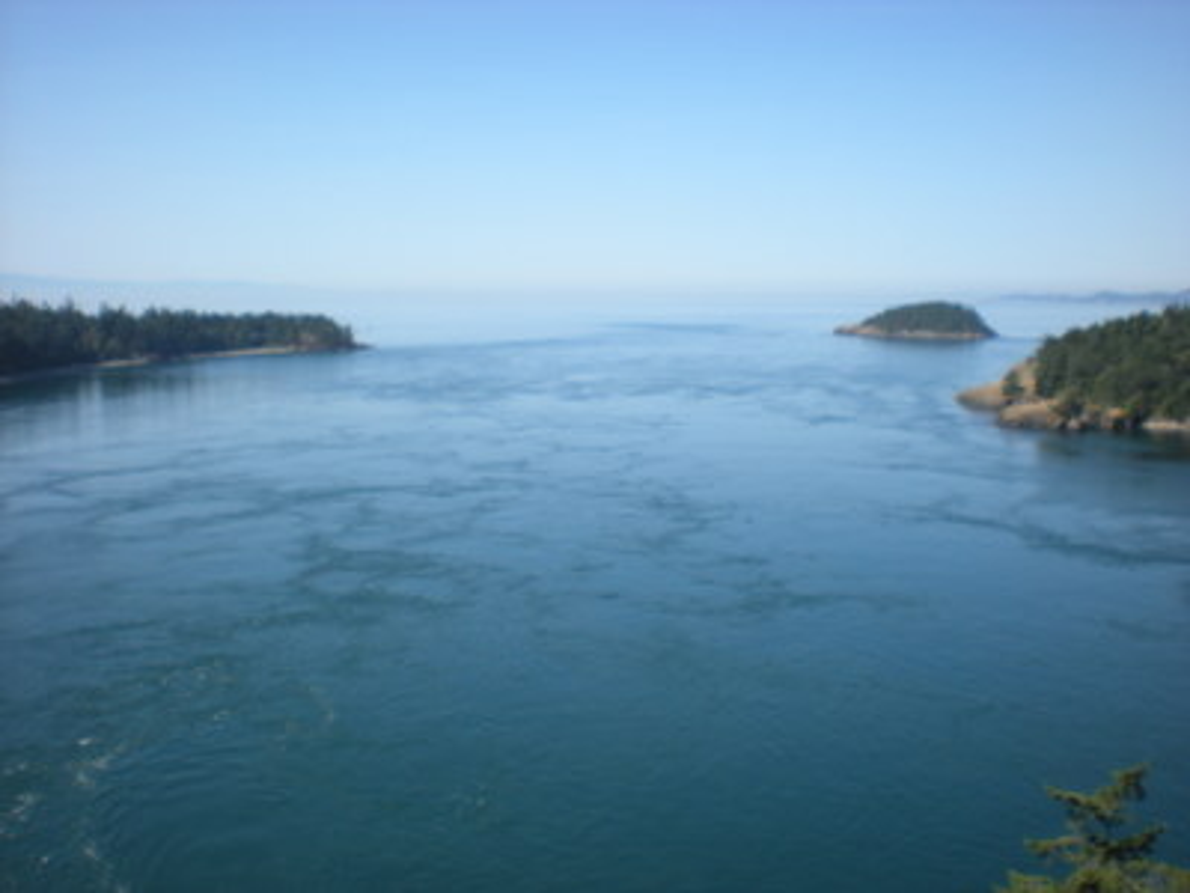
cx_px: 595
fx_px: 1306
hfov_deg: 49.0
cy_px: 446
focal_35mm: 38
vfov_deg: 37.7
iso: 64
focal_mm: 6.3
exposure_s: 1/337
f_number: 4.6
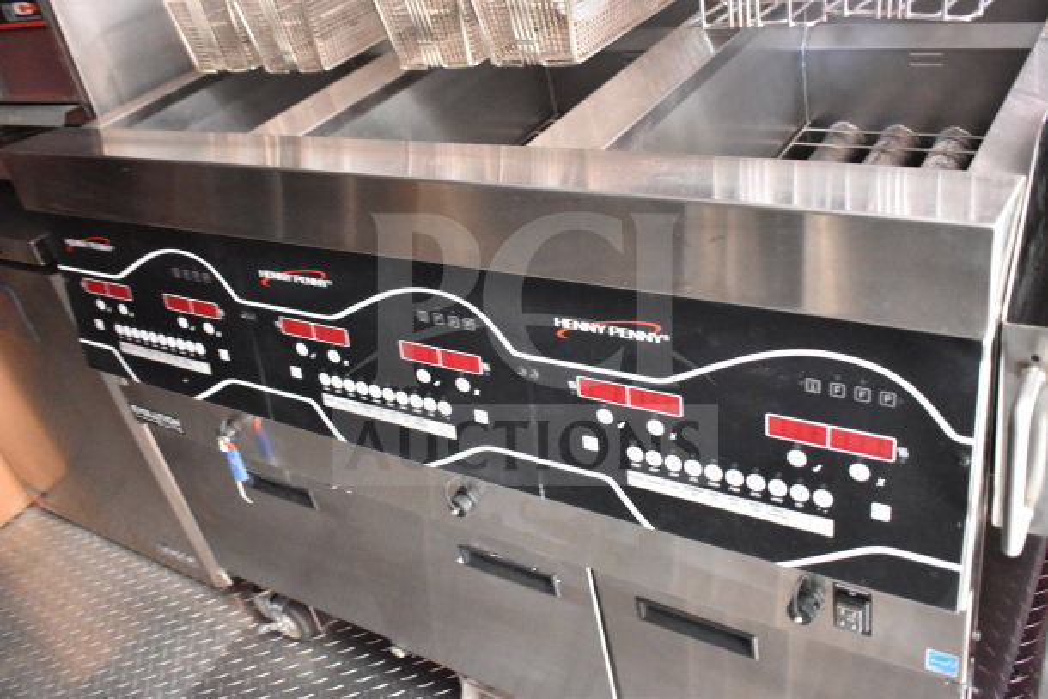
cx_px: 524
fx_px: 961
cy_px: 350
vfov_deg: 40.0
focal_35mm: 33
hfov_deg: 57.2
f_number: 3.8
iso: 7200
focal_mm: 22
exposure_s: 1/40
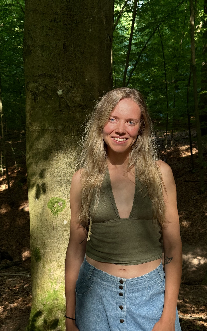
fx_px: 460
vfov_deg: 39.6
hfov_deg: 25.3
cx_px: 124
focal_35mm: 51
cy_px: 165
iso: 64
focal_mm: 6.76
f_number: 1.78
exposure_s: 1/311
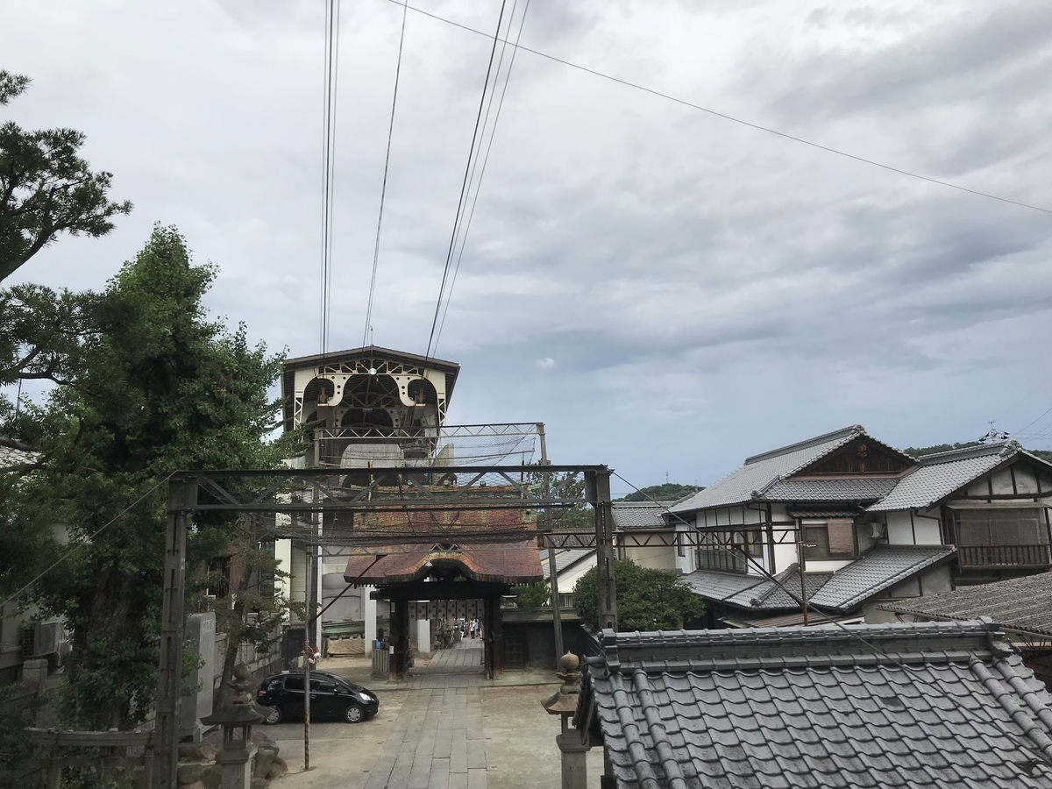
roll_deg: +2.3
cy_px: 394
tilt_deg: +10.0
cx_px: 526
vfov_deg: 49.7
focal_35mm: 28
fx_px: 851
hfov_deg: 63.4
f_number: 1.8
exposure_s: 1/1681
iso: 20
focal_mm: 3.99
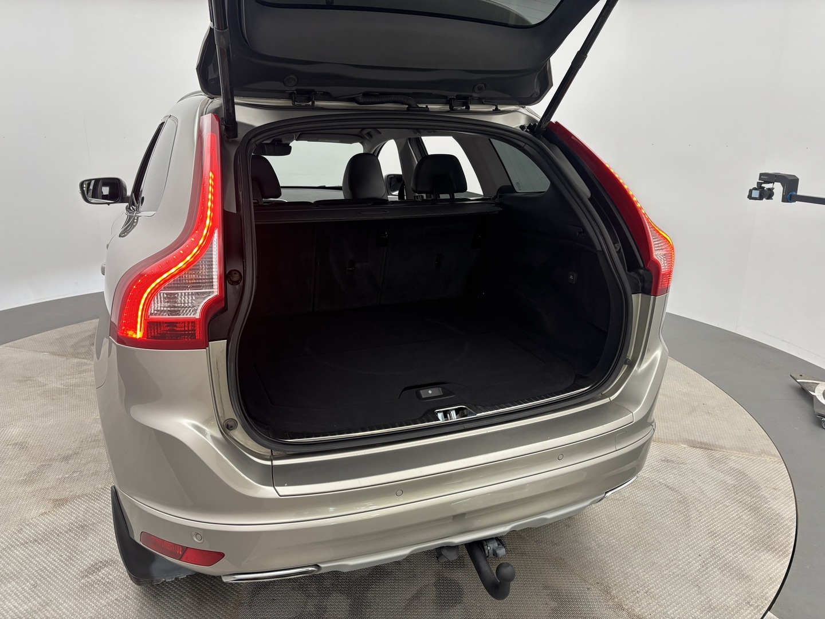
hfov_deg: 67.3
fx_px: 620
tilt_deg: -16.5
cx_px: 412
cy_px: 310
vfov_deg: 53.1
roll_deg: -0.9
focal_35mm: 26
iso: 125
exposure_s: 1/100
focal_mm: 5.96
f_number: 1.6
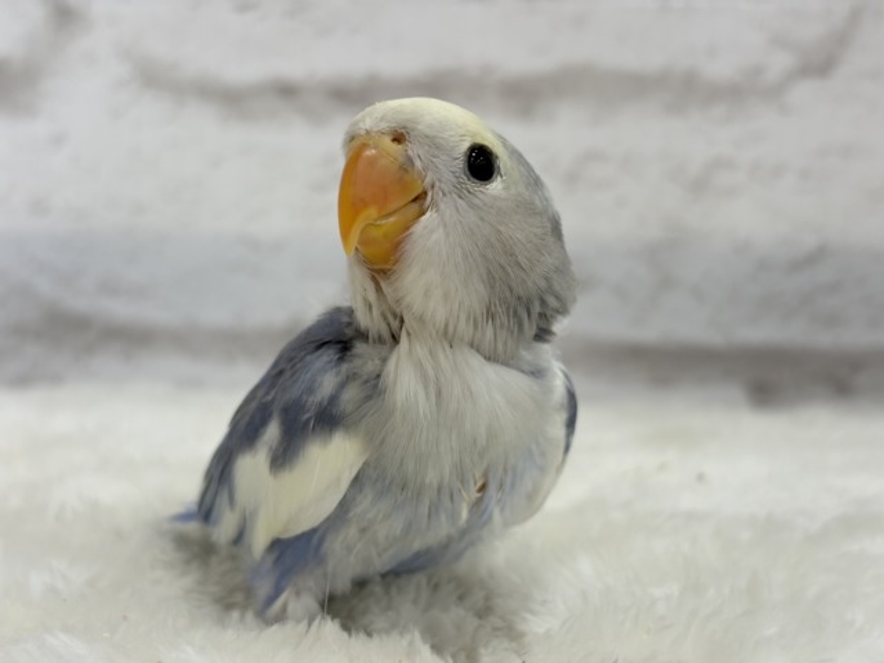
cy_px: 332
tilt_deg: -5.3
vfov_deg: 28.0
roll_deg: +0.4
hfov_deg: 36.8
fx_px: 1328
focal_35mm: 52
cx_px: 442
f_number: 1.6
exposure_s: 1/100
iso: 64
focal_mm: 5.96
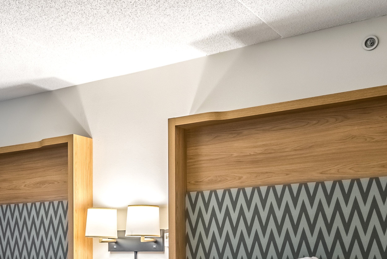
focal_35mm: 55
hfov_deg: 35.2
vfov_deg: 24.0
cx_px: 85
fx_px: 591
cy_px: 230
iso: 400
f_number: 8
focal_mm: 23
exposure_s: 1/320
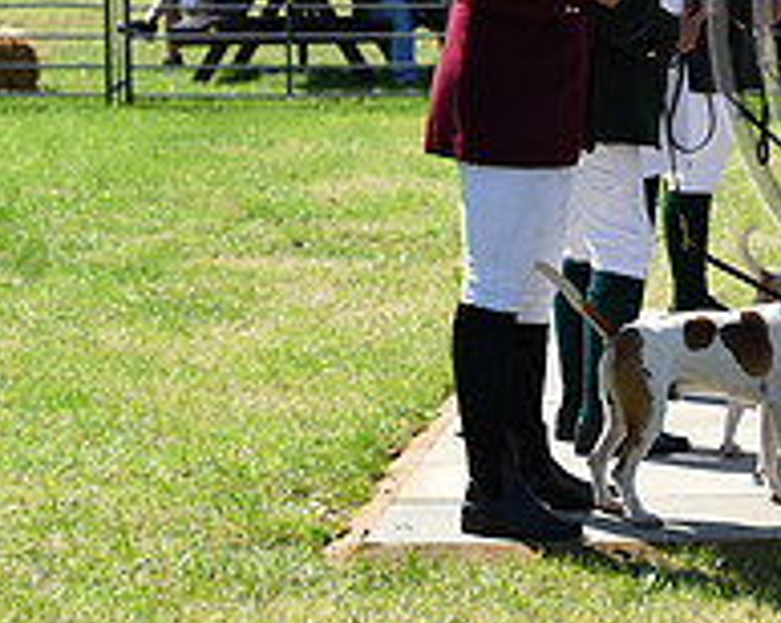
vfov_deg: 10.8
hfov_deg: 13.1
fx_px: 3256
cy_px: -61
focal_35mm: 141
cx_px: 1080
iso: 250
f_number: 5.6
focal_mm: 50
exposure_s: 1/1250
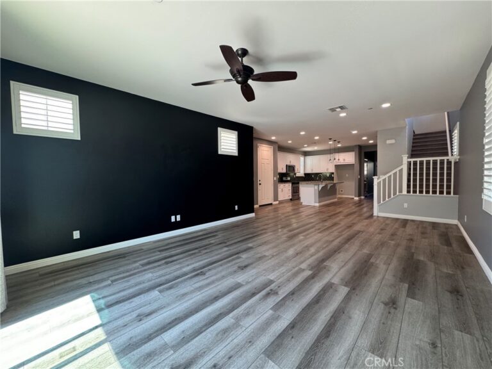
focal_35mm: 14
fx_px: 199
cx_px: 246
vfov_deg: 85.7
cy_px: 184
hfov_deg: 102.1
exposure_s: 1/99
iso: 250
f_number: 2.2
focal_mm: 2.22
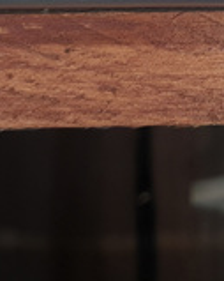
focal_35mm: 96
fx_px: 796
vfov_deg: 18.7
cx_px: 287
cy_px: -71
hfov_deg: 15.3
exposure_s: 1/94
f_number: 1.5
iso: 50
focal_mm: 4.32
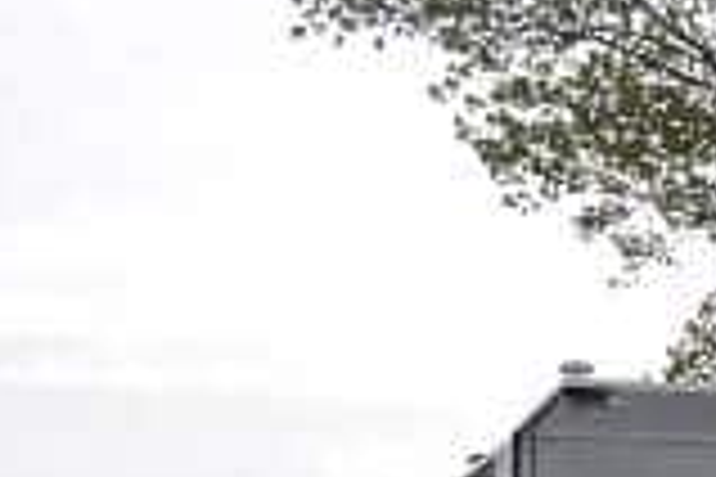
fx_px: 2645
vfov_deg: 10.0
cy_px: 673
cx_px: 1243
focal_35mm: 133
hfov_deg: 13.9
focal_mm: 22
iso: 100
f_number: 5.6
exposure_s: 1/200
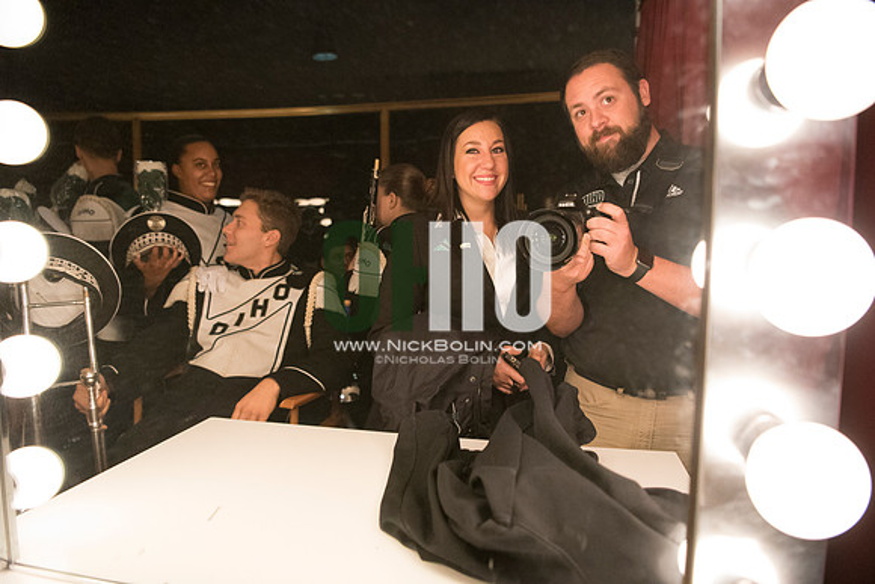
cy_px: 292
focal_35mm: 24
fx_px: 583
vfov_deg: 53.2
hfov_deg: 73.7
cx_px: 438
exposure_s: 1/1250
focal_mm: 24
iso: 8000
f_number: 2.8
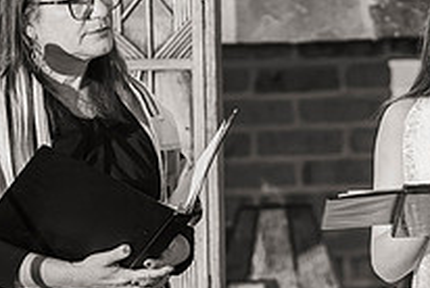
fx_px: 5610
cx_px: 420
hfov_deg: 4.4
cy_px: 104
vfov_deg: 2.9
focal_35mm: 469
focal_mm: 160
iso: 800
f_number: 2.8
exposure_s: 1/125
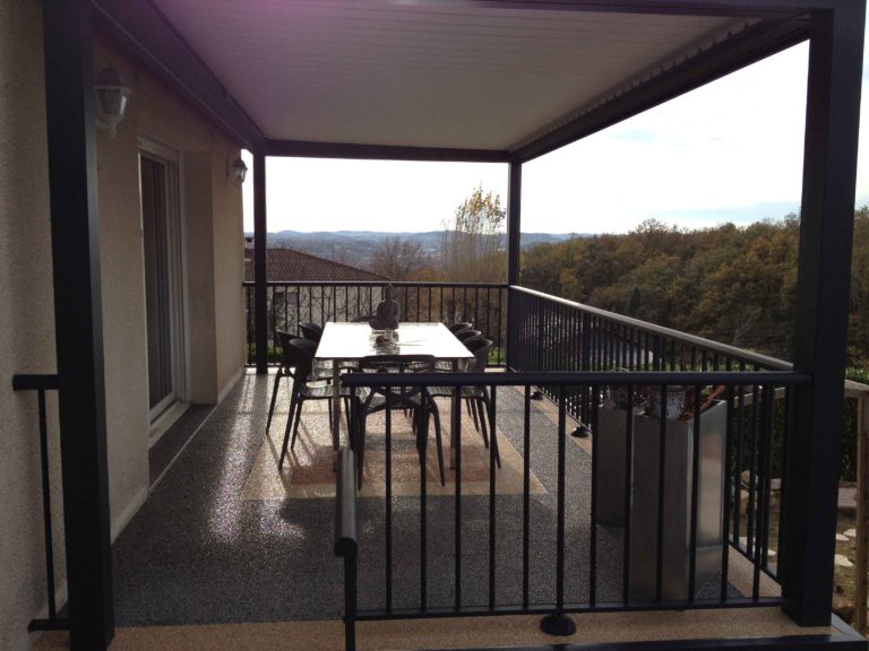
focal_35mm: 35
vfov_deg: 40.7
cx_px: 434
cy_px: 326
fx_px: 879
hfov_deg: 52.6
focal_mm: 4.28
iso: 50
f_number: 2.4
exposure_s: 1/1200
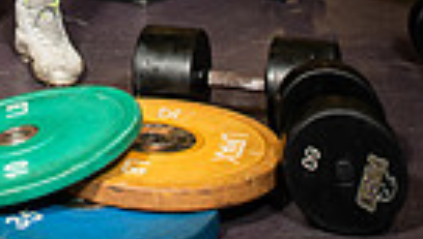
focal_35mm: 90
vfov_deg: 10.8
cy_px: -391
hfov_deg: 22.5
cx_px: -28
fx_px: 1011
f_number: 5.6
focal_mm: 26
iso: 500
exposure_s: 1/250
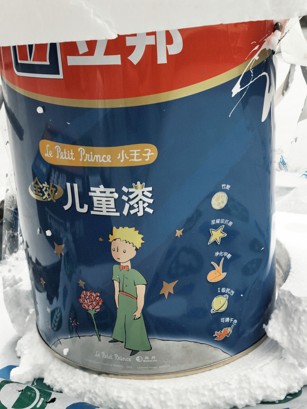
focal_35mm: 48
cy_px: 204
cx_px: 154
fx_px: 568
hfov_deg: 30.3
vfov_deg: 39.7
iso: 250
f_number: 2.8
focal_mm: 6.98
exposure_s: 1/50
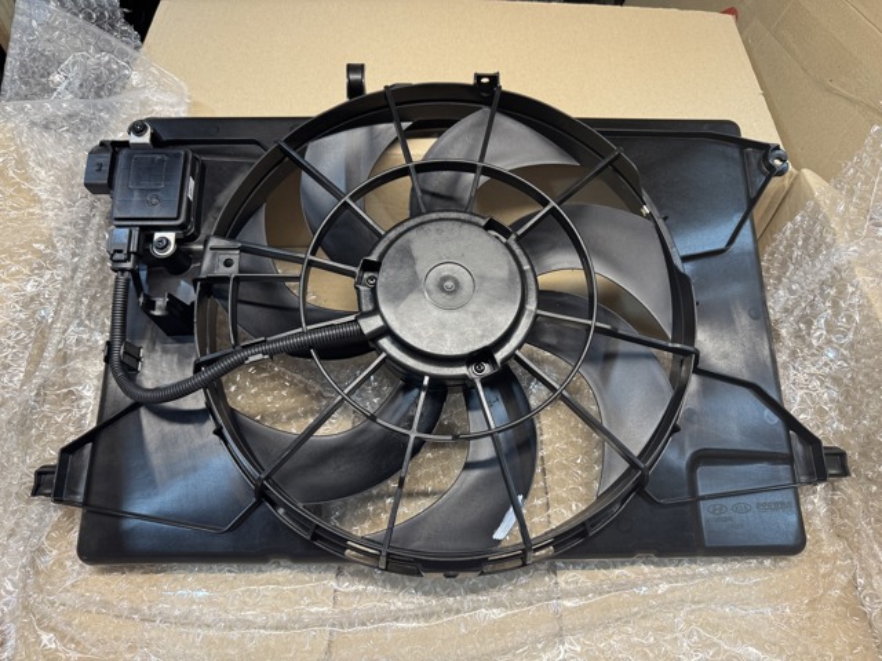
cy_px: 330
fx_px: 612
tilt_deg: -54.3
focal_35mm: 24
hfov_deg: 71.6
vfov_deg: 56.8
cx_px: 441
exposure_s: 1/100
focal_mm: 6.76
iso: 200
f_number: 1.78
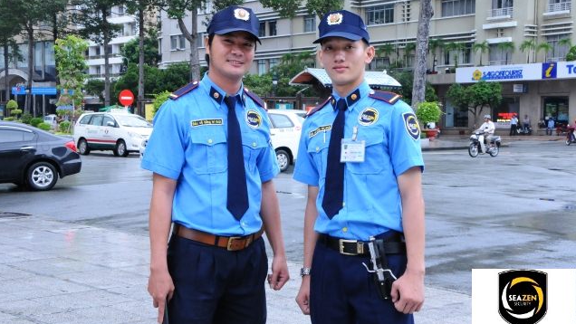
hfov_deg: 34.9
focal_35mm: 60
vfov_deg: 20.1
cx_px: 287
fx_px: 917
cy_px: 159
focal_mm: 38
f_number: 14
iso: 1600
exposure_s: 1/125
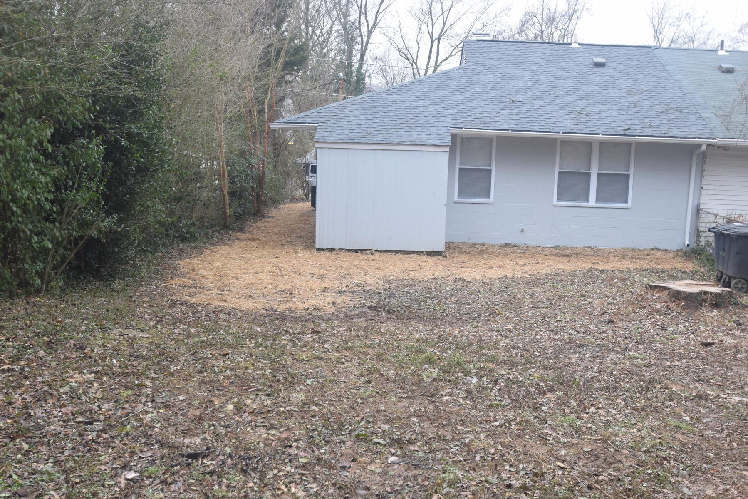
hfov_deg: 47.4
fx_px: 852
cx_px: 380
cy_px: 276
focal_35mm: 41
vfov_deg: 32.6
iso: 400
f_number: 6.3
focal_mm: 24
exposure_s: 1/160
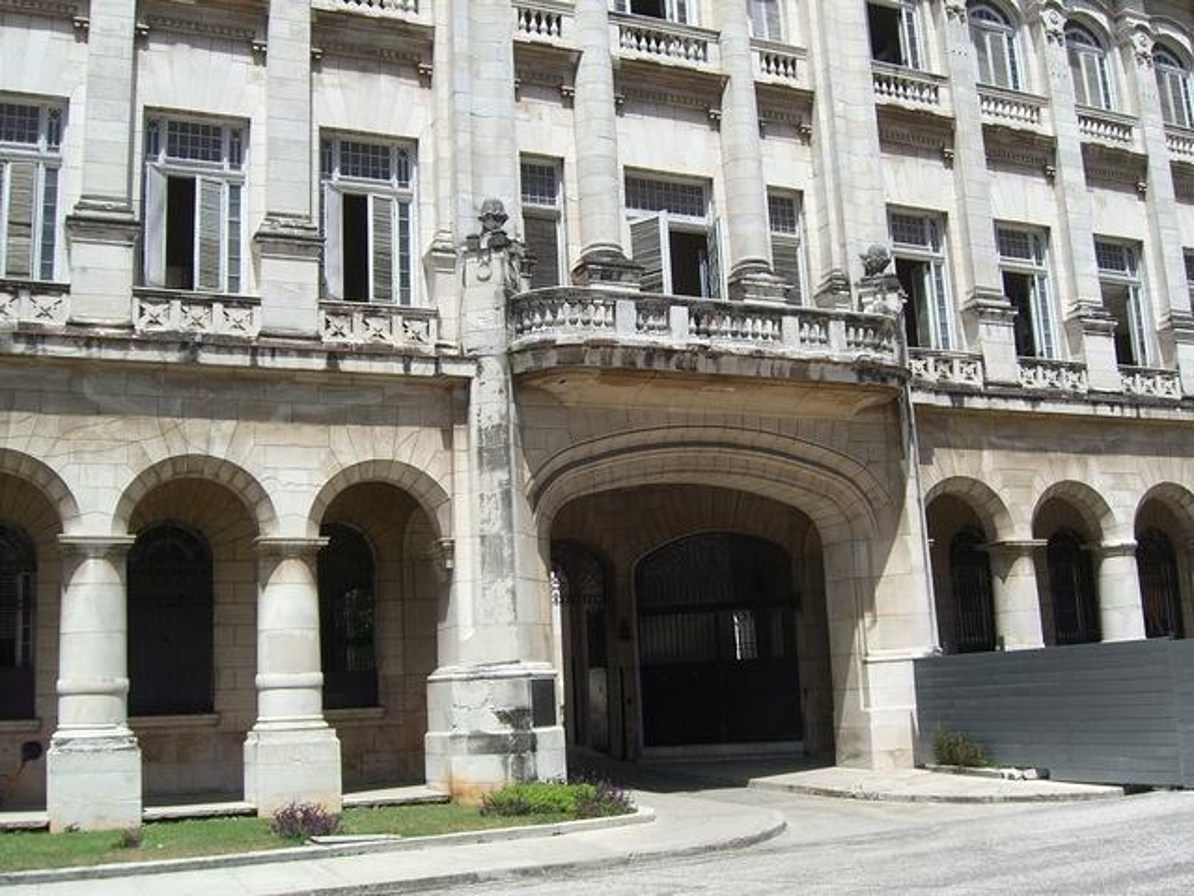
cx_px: 597
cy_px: 448
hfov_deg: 49.0
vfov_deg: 37.7
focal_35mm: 38
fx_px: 1311
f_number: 4
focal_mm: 7.9
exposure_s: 1/800
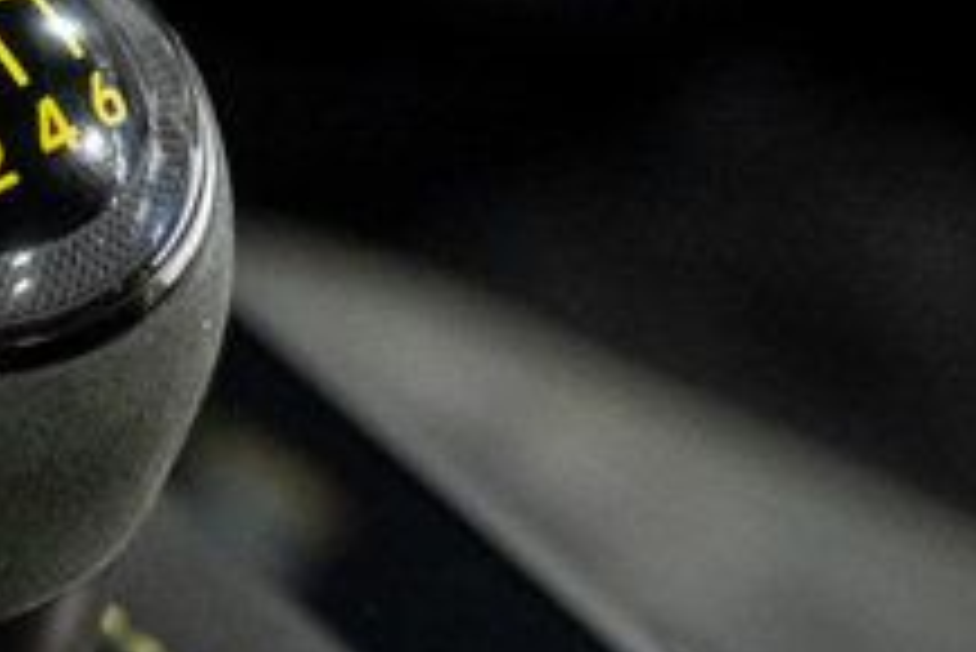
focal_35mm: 151
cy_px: 587
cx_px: -229
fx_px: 4096
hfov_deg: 13.2
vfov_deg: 9.1
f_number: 4.5
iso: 3200
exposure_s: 1/60
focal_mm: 32
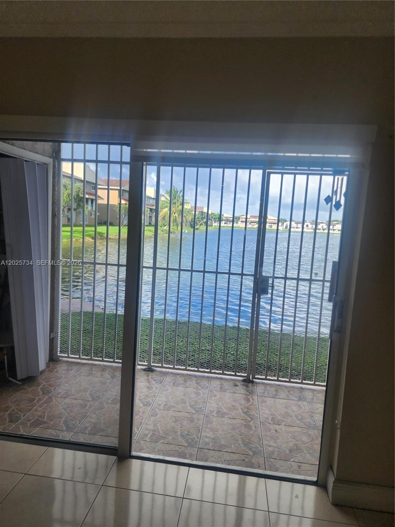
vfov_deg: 73.9
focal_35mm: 23
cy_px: 264
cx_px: 198
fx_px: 350
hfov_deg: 58.9
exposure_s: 1/180
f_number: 1.8
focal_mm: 6.4
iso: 20
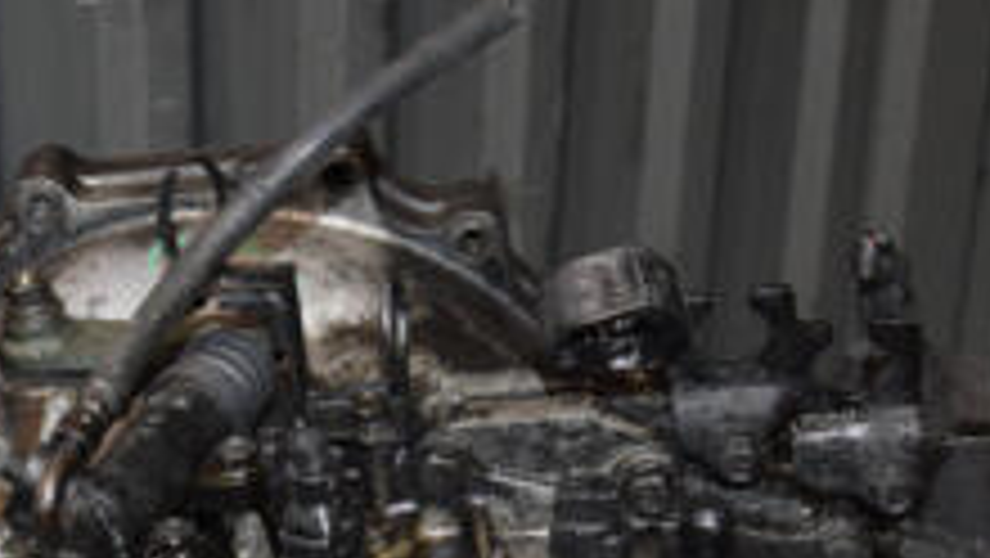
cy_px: 680
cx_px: 382
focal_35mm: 77
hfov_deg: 27.4
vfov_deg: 15.1
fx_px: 2022
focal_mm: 18
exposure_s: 1/60
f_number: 5
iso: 800
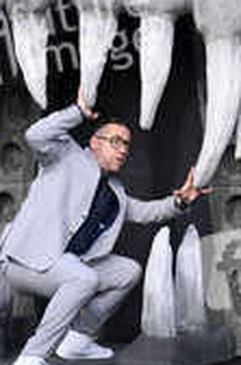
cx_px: 109
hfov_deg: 8.2
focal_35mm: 167
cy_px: 150
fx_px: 1687
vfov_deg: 12.3
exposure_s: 1/250
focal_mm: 70
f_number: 6.3
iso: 250
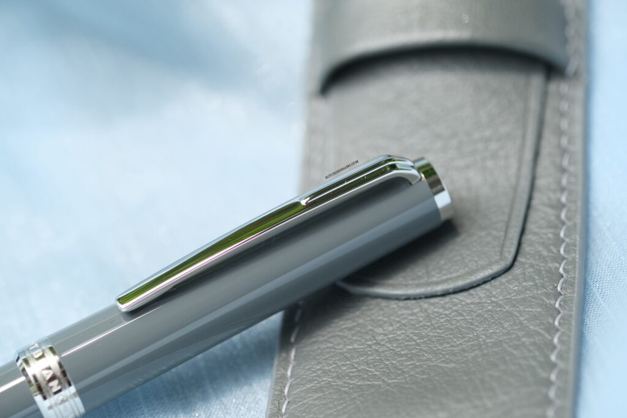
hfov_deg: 22.6
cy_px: 209
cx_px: 314
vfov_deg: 15.2
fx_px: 1568
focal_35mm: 90
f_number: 3.2
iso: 1600
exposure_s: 1/2000
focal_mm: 60
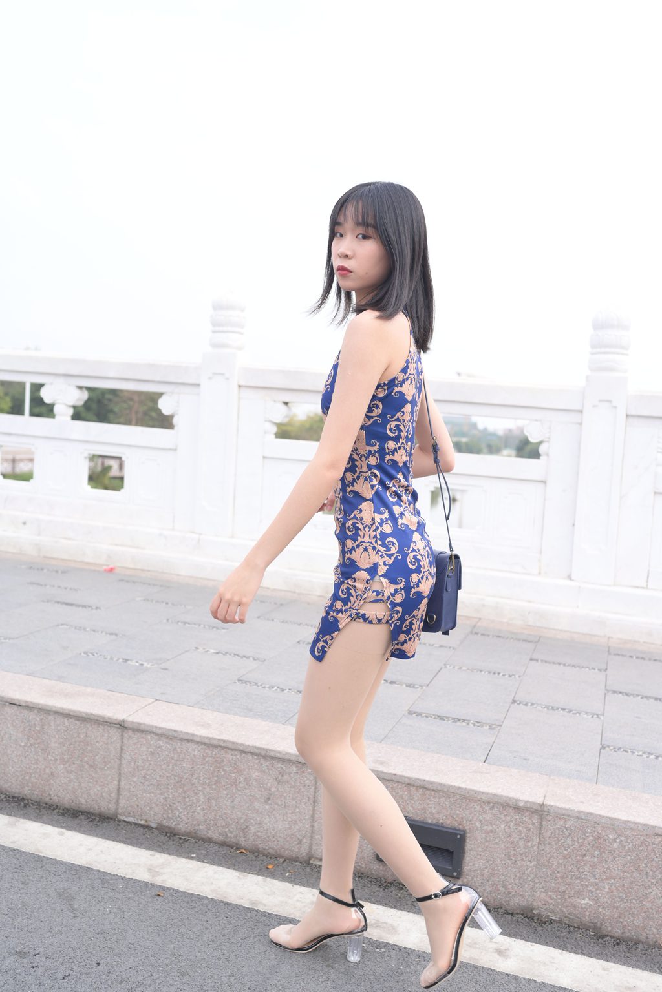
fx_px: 965
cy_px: 496
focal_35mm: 35
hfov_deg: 37.9
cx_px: 331
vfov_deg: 54.4
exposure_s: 1/1250
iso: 400
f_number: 4
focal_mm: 35
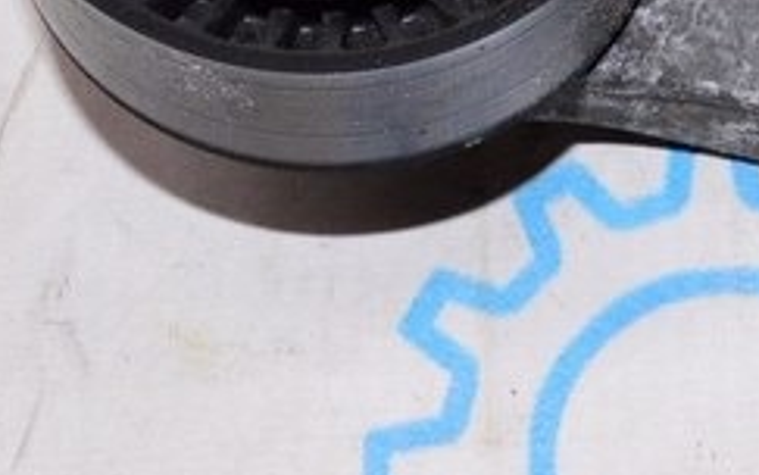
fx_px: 2669
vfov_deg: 10.1
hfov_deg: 15.5
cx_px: 959
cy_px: 11
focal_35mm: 129
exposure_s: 1/200
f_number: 8
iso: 1600
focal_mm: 20
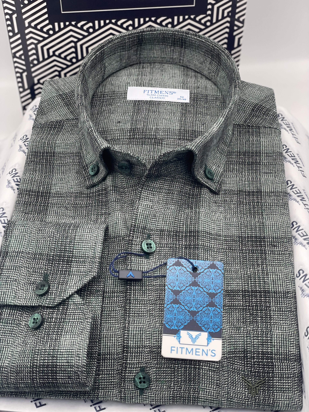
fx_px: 619
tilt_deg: -42.0
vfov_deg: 36.8
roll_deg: +0.8
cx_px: 154
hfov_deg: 28.0
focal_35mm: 52
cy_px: 206
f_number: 2
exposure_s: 1/100
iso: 50
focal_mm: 6
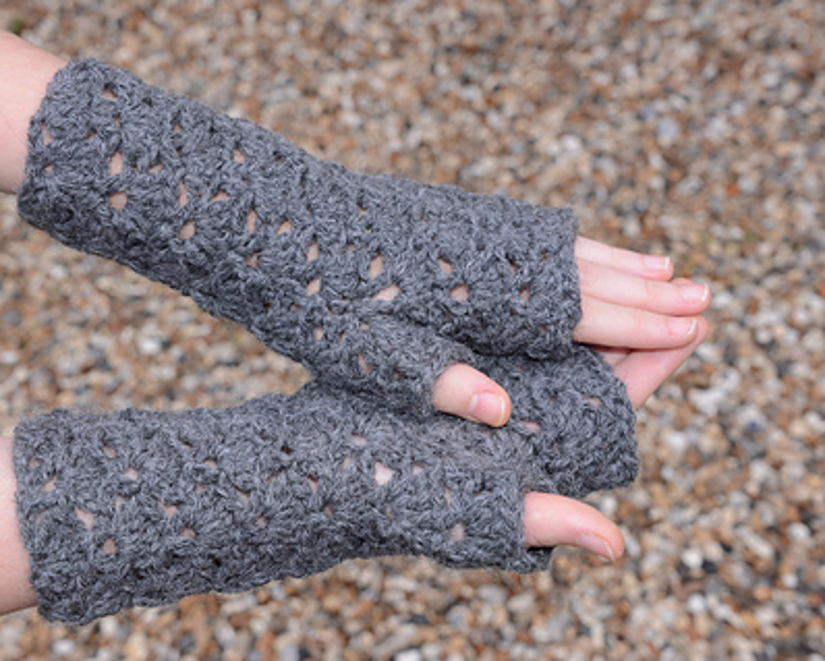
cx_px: 350
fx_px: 1295
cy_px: 337
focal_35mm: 53
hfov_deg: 35.3
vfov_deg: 28.6
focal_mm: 45
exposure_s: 1/200
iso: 220
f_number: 8
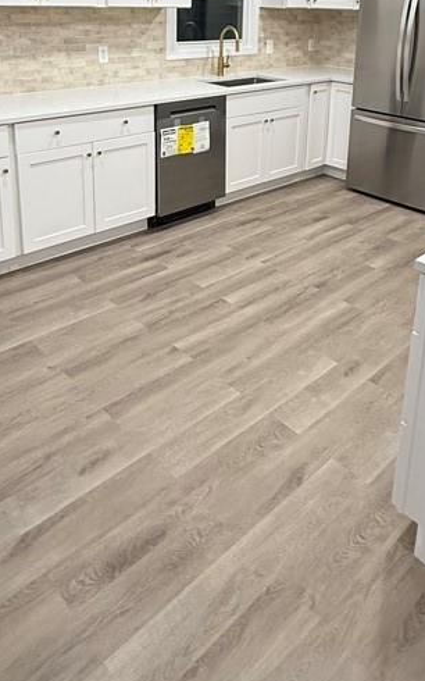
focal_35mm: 31
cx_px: 242
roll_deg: -2.6
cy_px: 146
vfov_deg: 57.2
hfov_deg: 40.5
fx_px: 575
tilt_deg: -15.2
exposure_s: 1/120
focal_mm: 2.22
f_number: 2.2
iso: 400
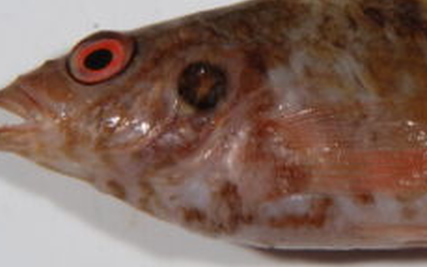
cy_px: 118
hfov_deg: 6.2
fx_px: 3948
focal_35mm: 339
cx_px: 443
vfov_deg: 3.9
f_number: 32
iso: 100
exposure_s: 1/100
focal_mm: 85
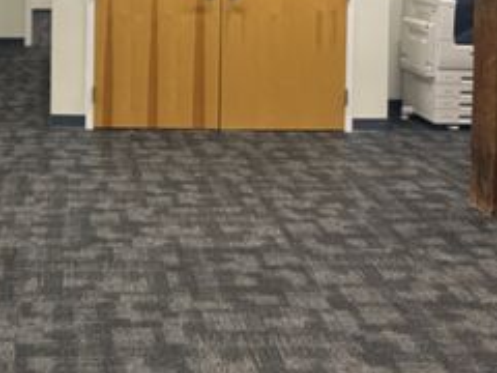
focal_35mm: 65
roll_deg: -0.6
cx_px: 106
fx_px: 933
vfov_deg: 21.6
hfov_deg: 29.2
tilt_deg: -4.1
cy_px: -21
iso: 200
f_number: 1.5
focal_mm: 5.7
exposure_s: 1/60
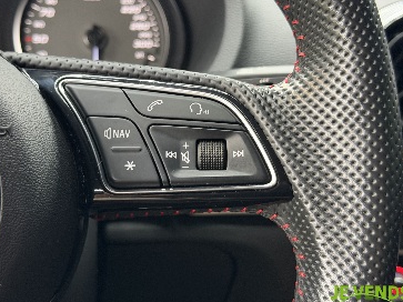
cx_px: 185
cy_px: 154
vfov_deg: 26.5
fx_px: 640
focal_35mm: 55
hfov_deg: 34.9
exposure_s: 1/25
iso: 500
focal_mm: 6.76
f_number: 1.78
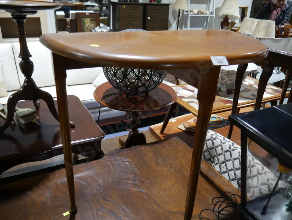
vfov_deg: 49.8
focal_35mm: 28
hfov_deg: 63.4
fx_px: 236
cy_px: 110
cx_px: 146
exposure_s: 1/60
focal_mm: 14
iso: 500
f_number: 3.5
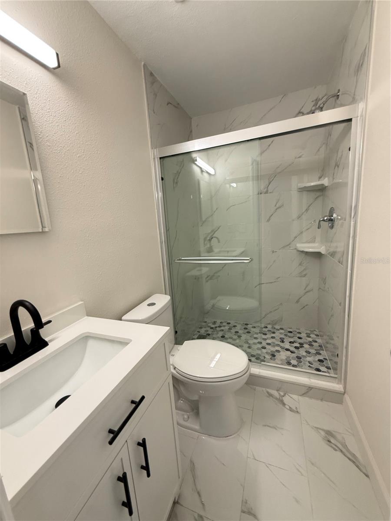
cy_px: 260
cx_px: 196
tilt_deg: -10.4
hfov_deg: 85.7
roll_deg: +3.4
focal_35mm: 14
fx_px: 211
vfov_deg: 102.1
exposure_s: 1/60
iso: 320
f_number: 2.2
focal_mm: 2.22
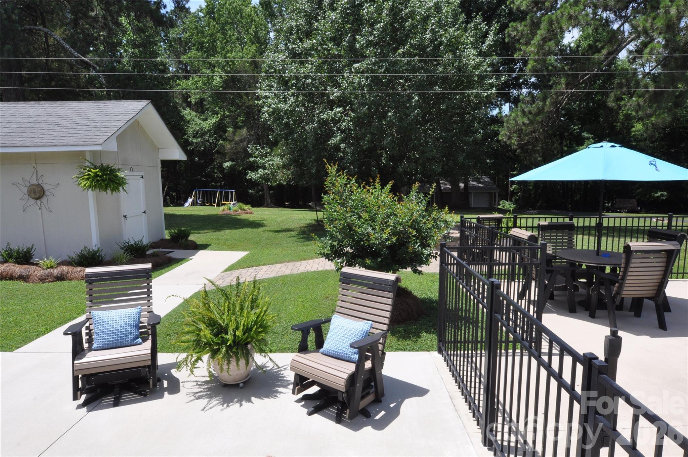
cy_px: 228
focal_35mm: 21
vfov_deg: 59.4
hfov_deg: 81.3
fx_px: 401
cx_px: 344
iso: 640
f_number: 7.1
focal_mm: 14
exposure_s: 1/200
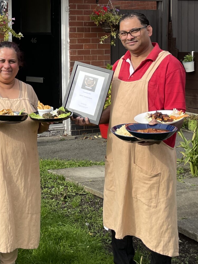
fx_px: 503
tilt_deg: +0.0
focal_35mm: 66
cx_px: -37
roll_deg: +2.1
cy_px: 37
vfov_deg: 28.5
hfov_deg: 20.8
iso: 32
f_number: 1.6
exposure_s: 1/1350
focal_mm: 4.2
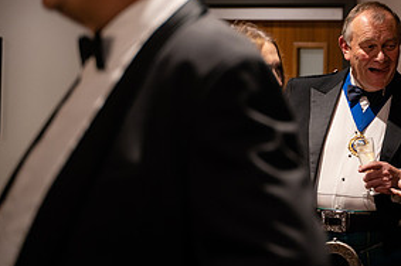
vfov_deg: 8.9
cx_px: 405
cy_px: 74
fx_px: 1713
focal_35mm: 154
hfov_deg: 13.2
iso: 1250
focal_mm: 75
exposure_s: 1/60
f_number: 2.8
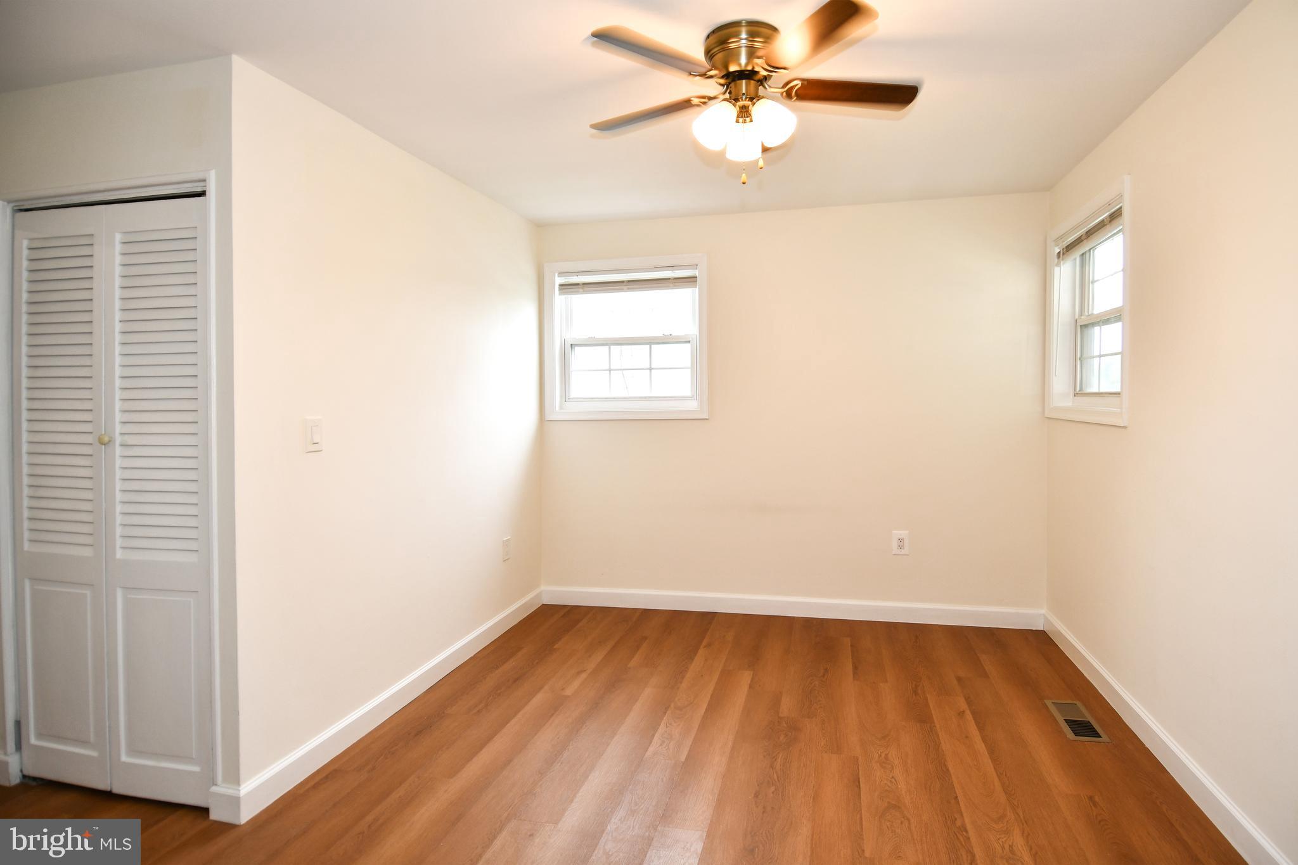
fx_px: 649
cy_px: 432
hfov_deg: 90.0
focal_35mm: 18
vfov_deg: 67.4
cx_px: 649
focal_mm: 12
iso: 200
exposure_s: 1/60
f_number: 4
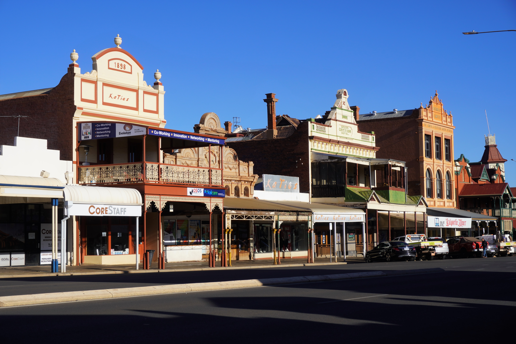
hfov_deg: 34.2
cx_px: 258
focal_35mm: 58
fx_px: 838
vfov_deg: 23.2
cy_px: 172
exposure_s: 1/200
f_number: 11
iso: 100
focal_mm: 39
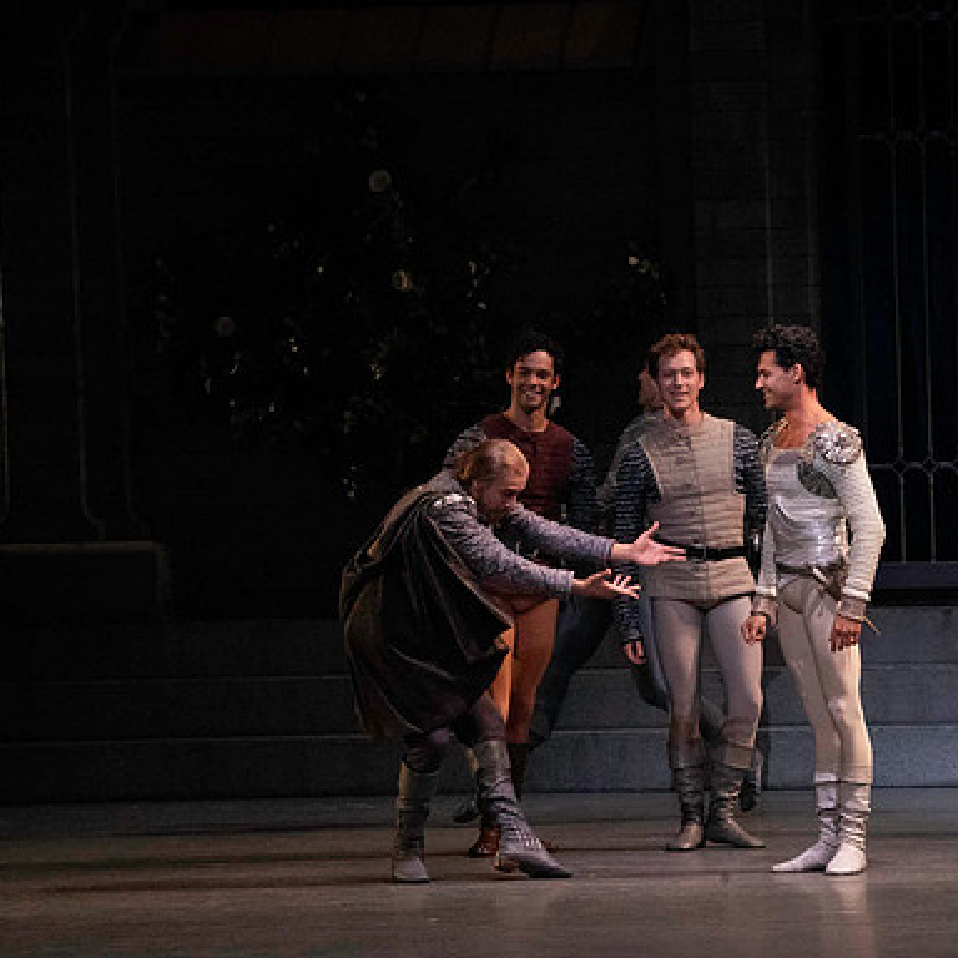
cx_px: 691
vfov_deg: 6.8
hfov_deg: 6.8
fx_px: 8047
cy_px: 480
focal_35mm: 257
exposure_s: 1/400
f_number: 13
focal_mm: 200
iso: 16000
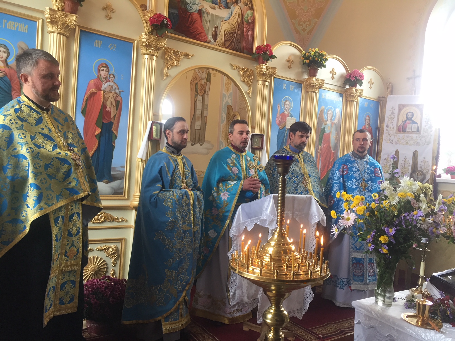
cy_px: 170
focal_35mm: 29
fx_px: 381
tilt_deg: -1.1
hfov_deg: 61.7
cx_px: 228
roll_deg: -4.4
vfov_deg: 48.2
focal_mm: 4.15
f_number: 2.2
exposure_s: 1/33
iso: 40
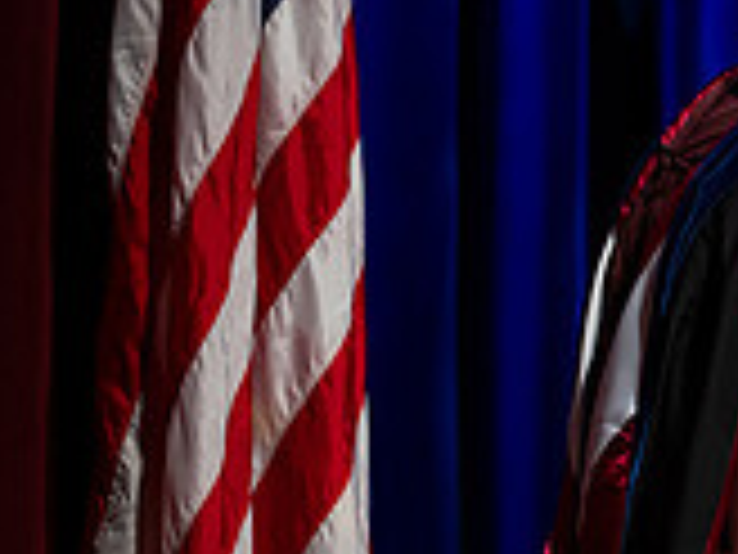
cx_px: 1246
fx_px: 5074
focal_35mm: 238
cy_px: 646
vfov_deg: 6.2
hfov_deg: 8.1
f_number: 2.8
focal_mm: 70
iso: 640
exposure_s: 1/250
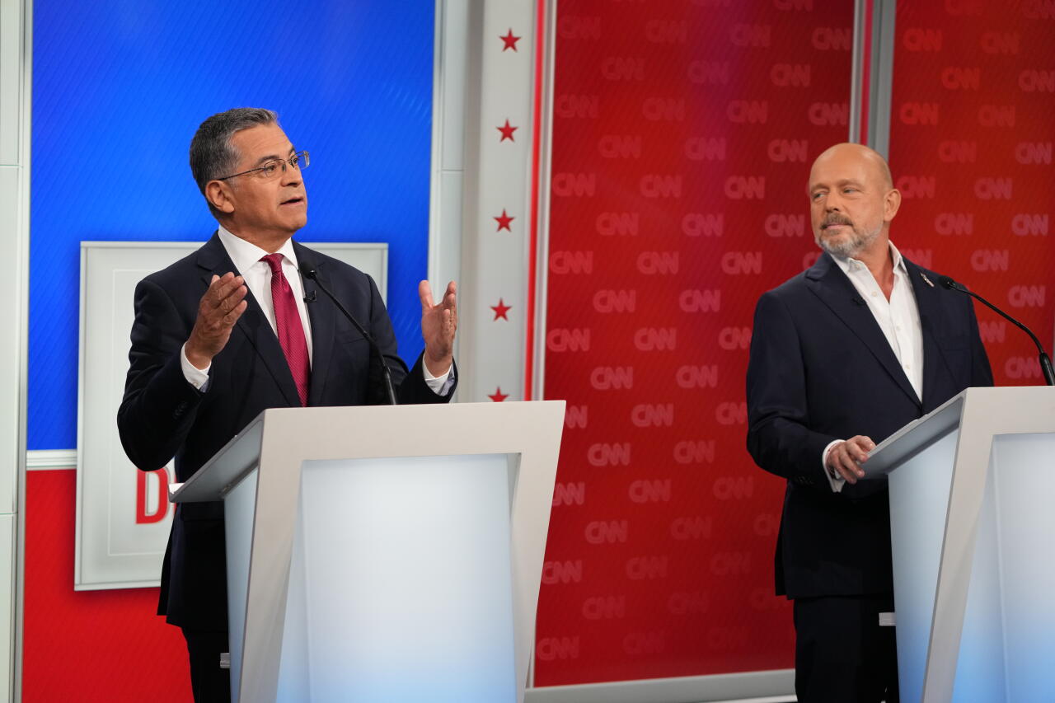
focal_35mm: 100
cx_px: 528
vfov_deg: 13.7
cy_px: 352
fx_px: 2930
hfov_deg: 20.4
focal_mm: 100
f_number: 4.5
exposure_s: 1/125
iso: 2000
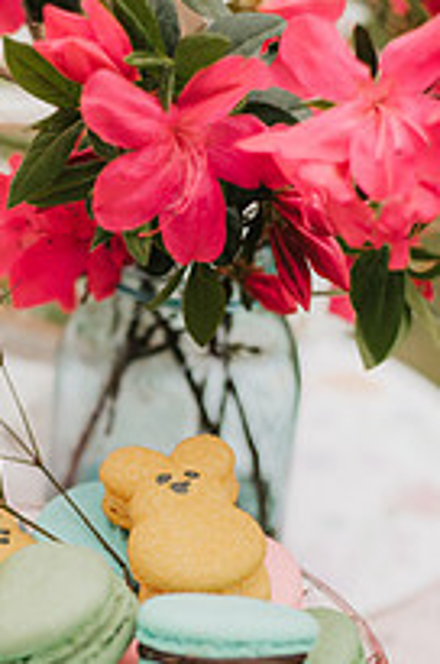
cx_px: 71
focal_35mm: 110
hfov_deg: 12.3
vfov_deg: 18.5
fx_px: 2023
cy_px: 473
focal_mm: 50
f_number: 2.2
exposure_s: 1/1000
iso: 100
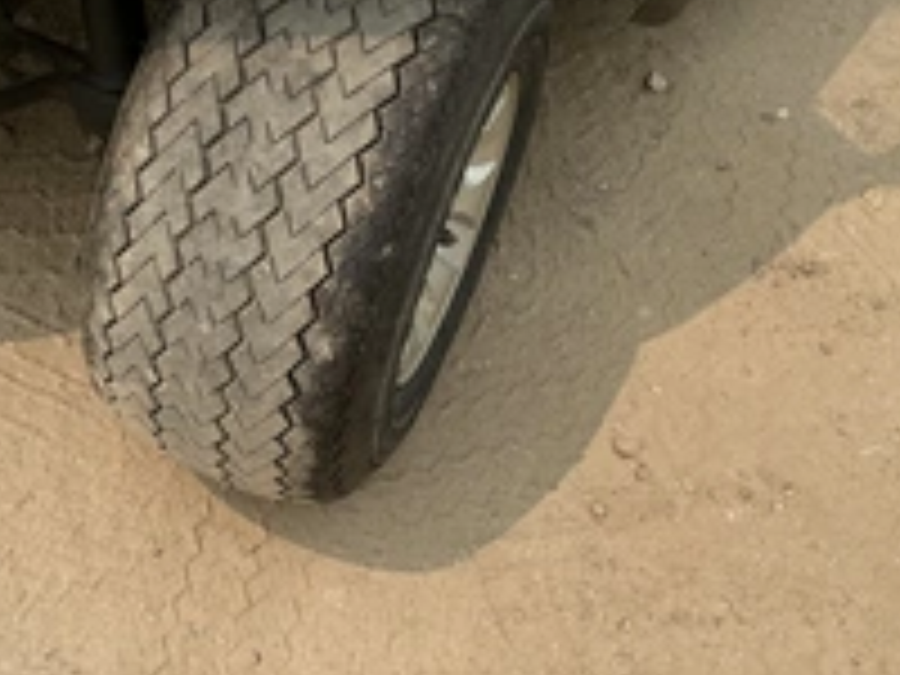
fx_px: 1456
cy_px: 171
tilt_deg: -49.6
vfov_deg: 25.8
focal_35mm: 56
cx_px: 180
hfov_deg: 33.4
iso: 25
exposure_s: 1/1626
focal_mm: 3
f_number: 1.8
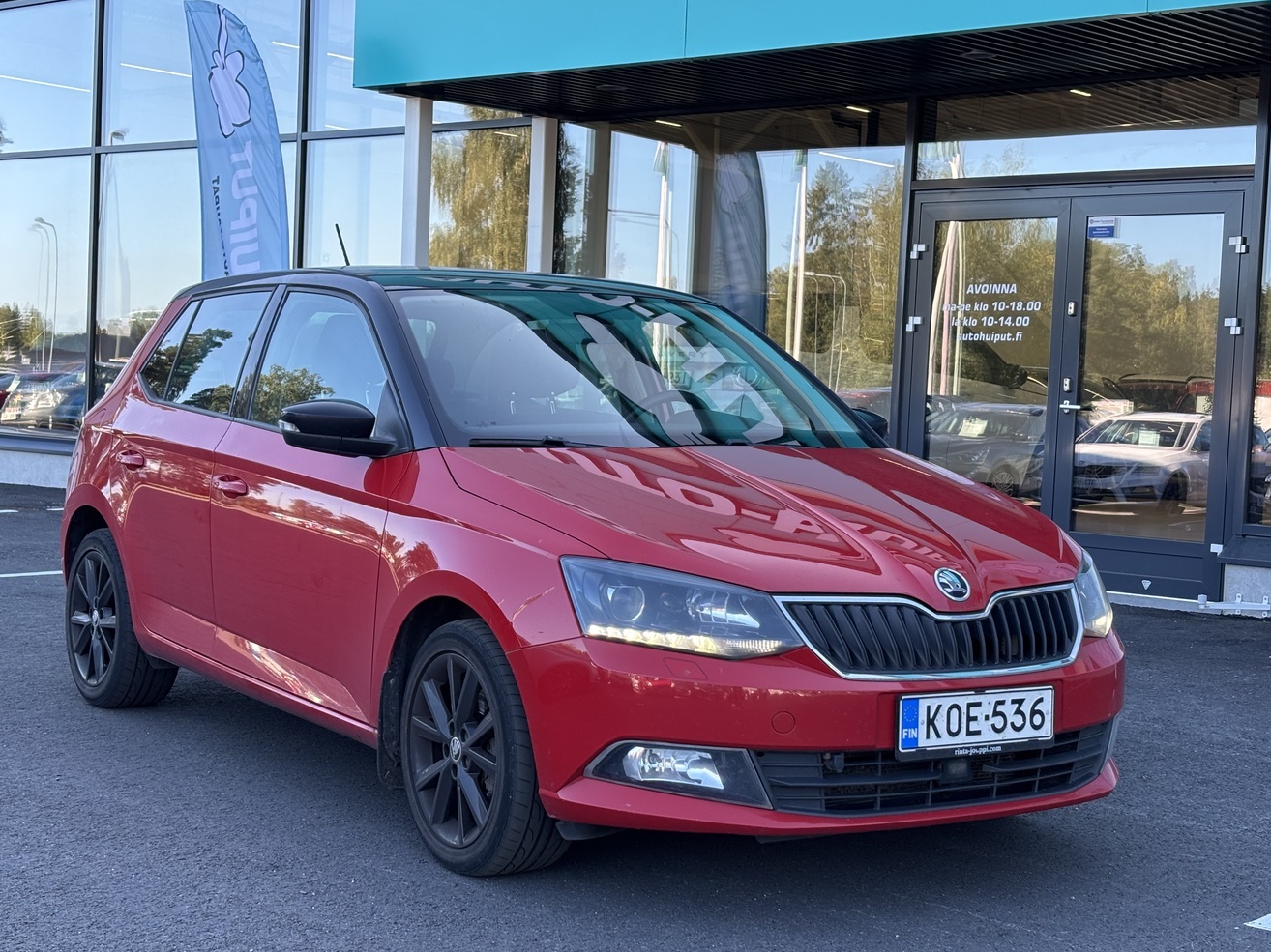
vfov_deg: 25.7
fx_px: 2092
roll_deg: -2.8
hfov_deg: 33.8
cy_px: 488
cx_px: 606
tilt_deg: -3.2
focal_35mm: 57
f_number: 1.6
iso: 32
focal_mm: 5.96
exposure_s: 1/281
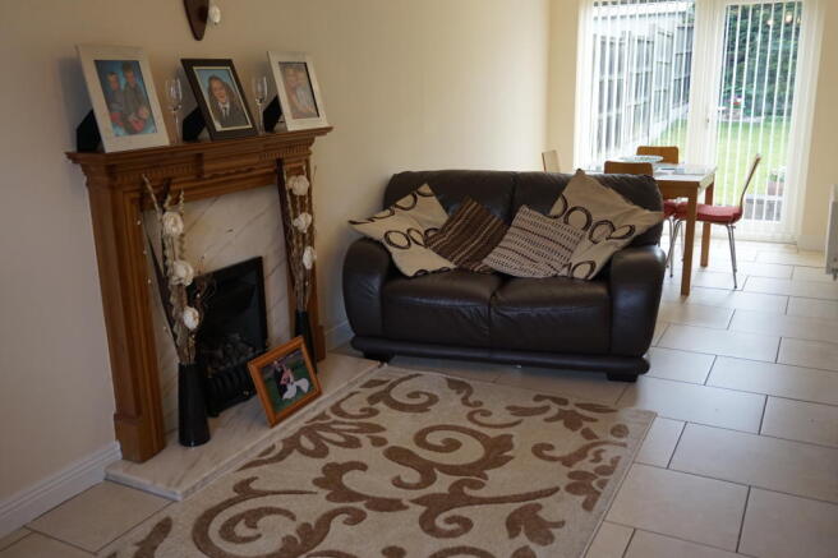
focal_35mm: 32
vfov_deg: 41.7
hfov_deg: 59.5
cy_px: 279
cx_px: 419
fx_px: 733
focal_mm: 21
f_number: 4
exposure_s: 1/160
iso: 640
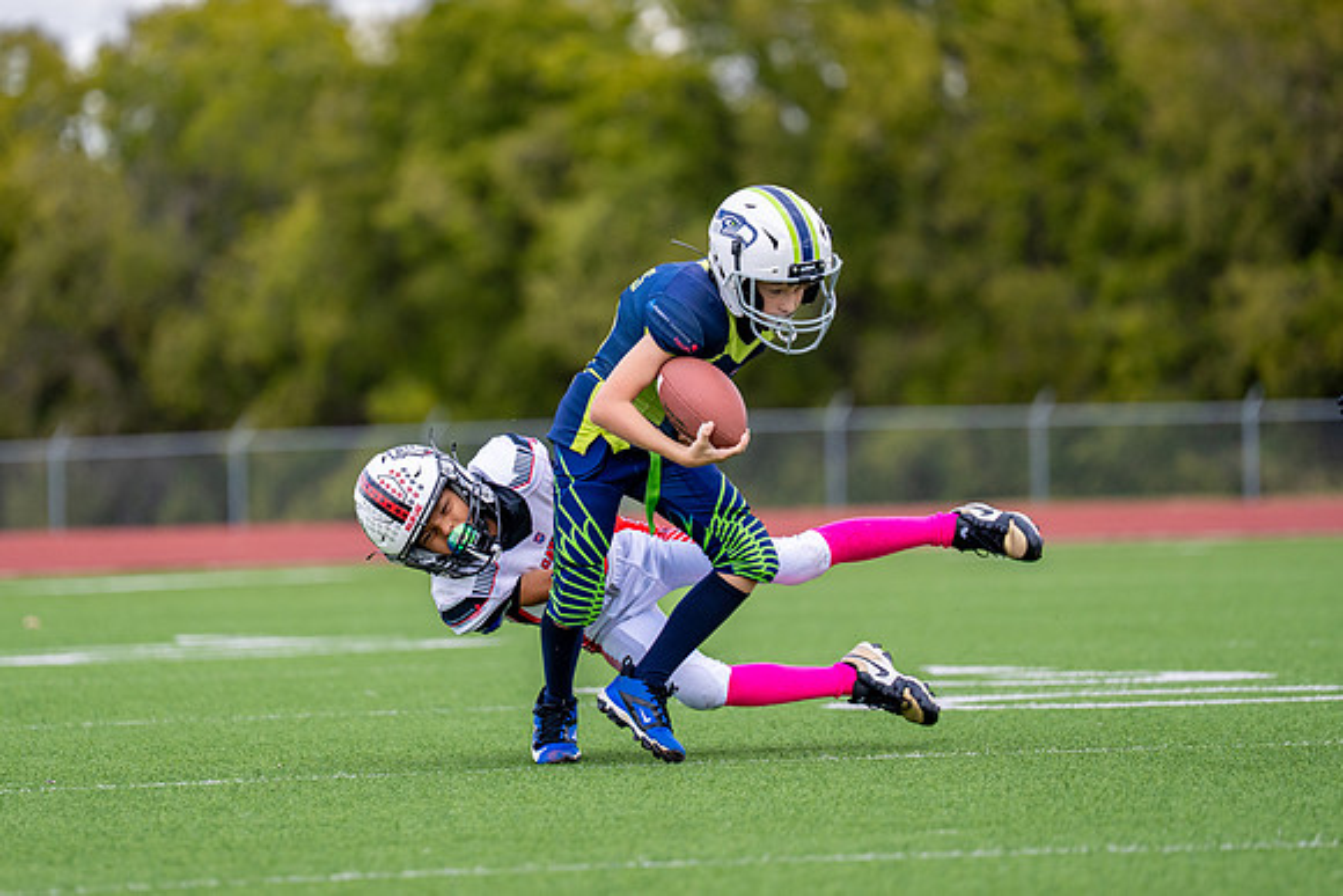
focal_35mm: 262
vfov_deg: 5.3
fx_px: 9762
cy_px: 323
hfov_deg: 7.9
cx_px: 614
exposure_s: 1/3200
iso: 400
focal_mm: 182
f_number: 2.8
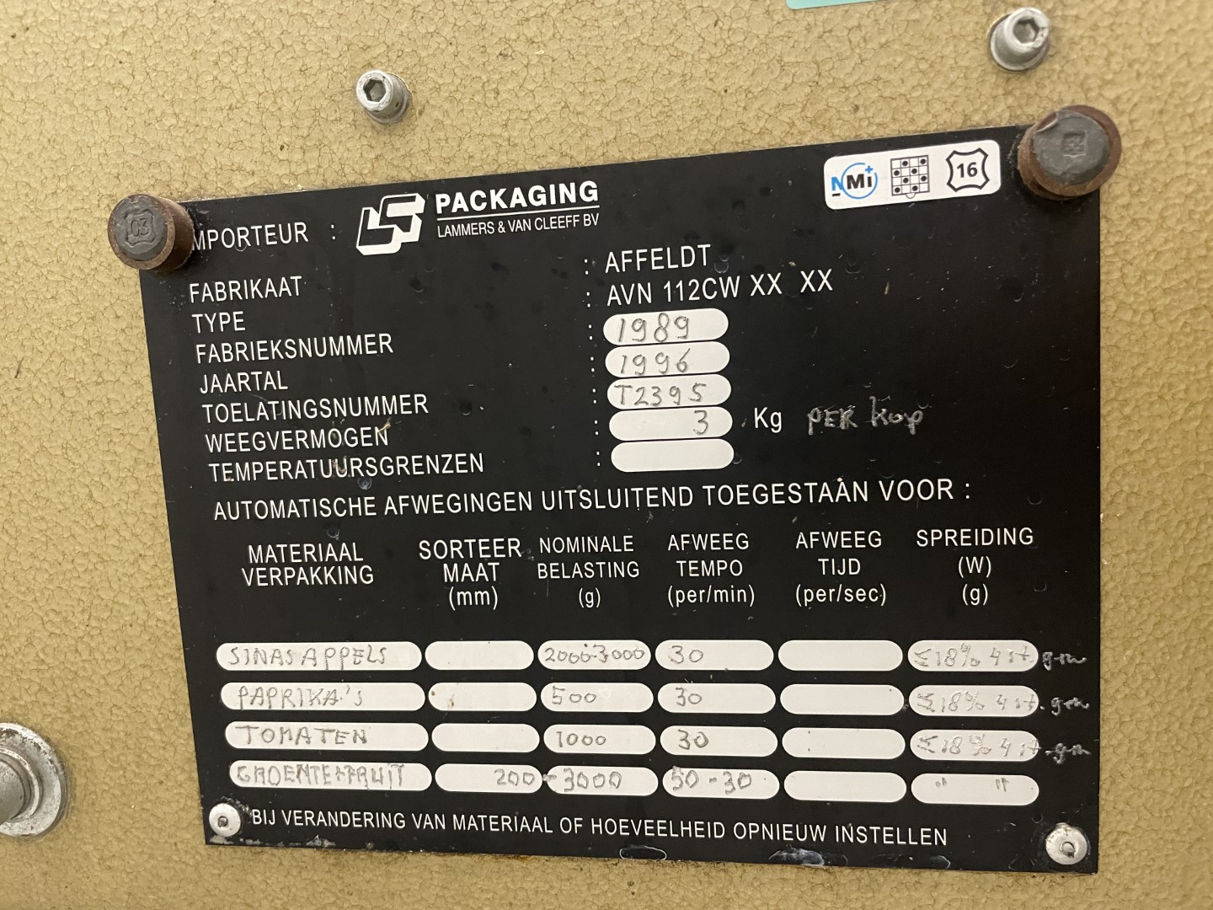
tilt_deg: -9.3
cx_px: 606
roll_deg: +3.3
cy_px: 455
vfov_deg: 53.1
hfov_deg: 67.3
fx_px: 911
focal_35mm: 26
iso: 400
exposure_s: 1/50
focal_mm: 4.2
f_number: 1.6
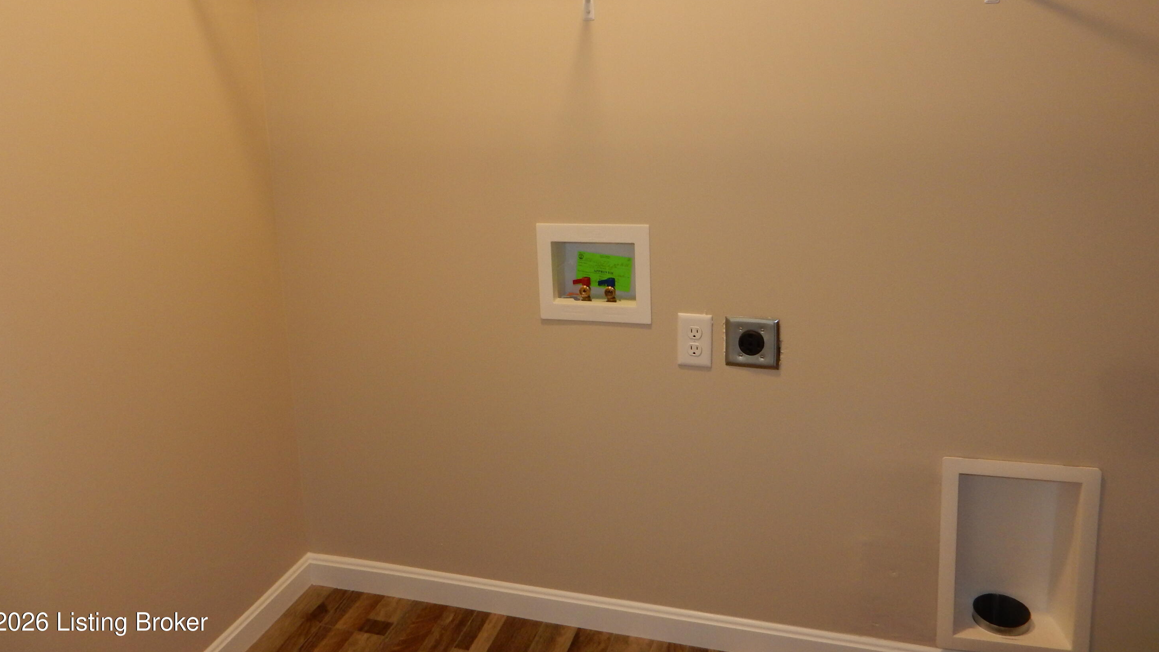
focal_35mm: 28
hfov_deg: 67.9
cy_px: 216
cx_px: 568
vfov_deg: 40.9
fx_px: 860
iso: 200
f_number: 3.7
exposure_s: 1/30
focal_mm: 4.5
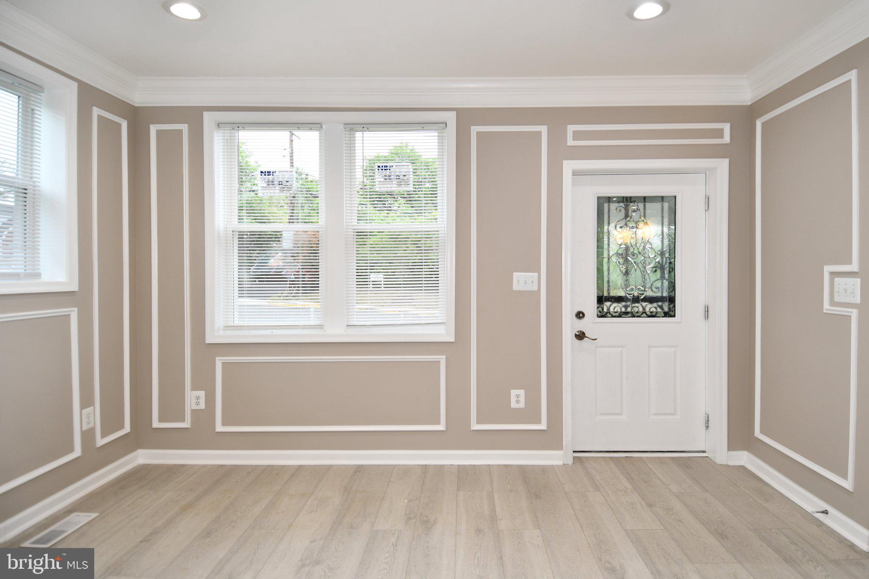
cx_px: 434
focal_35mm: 18
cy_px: 290
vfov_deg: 67.4
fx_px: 434
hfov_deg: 90.0
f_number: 4.5
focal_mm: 12
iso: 200
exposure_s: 1/80
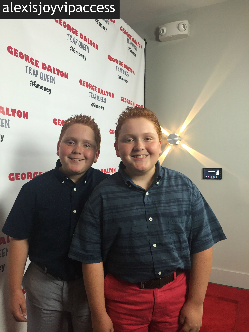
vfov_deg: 61.7
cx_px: 124
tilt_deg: -2.0
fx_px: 278
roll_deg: +0.5
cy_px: 166
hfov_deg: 48.2
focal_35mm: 29
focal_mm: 4.15
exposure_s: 1/30
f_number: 2.2
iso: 64
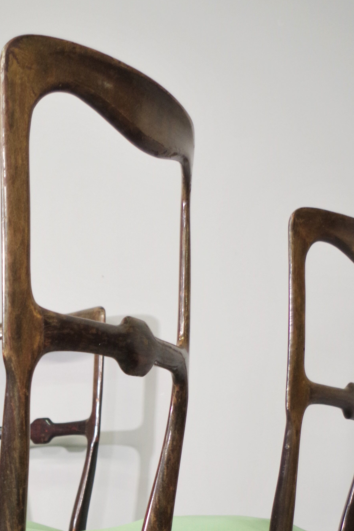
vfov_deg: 29.5
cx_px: 20
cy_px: 493
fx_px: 959
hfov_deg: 20.4
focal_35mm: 65
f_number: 4
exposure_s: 1/25
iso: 800
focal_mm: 20
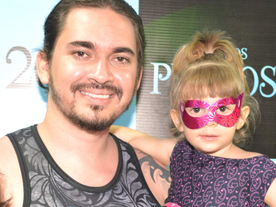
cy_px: 192
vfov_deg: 16.3
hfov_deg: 22.0
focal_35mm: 89
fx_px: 710
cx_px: 171
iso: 1250
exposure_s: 1/15
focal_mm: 26
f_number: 4.2
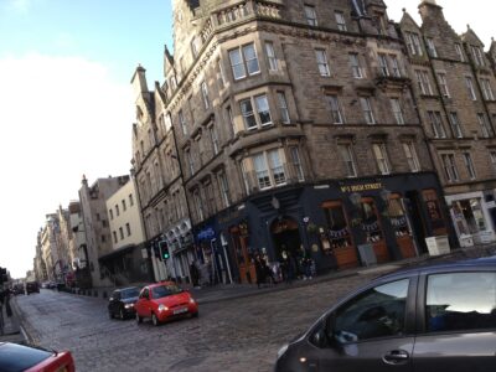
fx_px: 502
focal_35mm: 35
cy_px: 186
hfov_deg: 52.6
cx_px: 248
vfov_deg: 40.7
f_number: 2.4
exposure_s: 1/400
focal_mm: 4.28
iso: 50
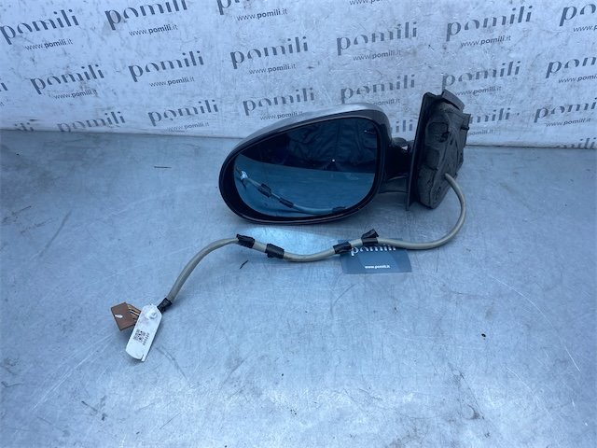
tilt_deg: -47.5
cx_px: 298
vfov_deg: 53.1
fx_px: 448
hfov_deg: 67.3
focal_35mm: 26
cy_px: 224
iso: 32
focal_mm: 4.25
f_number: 1.8
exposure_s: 1/877
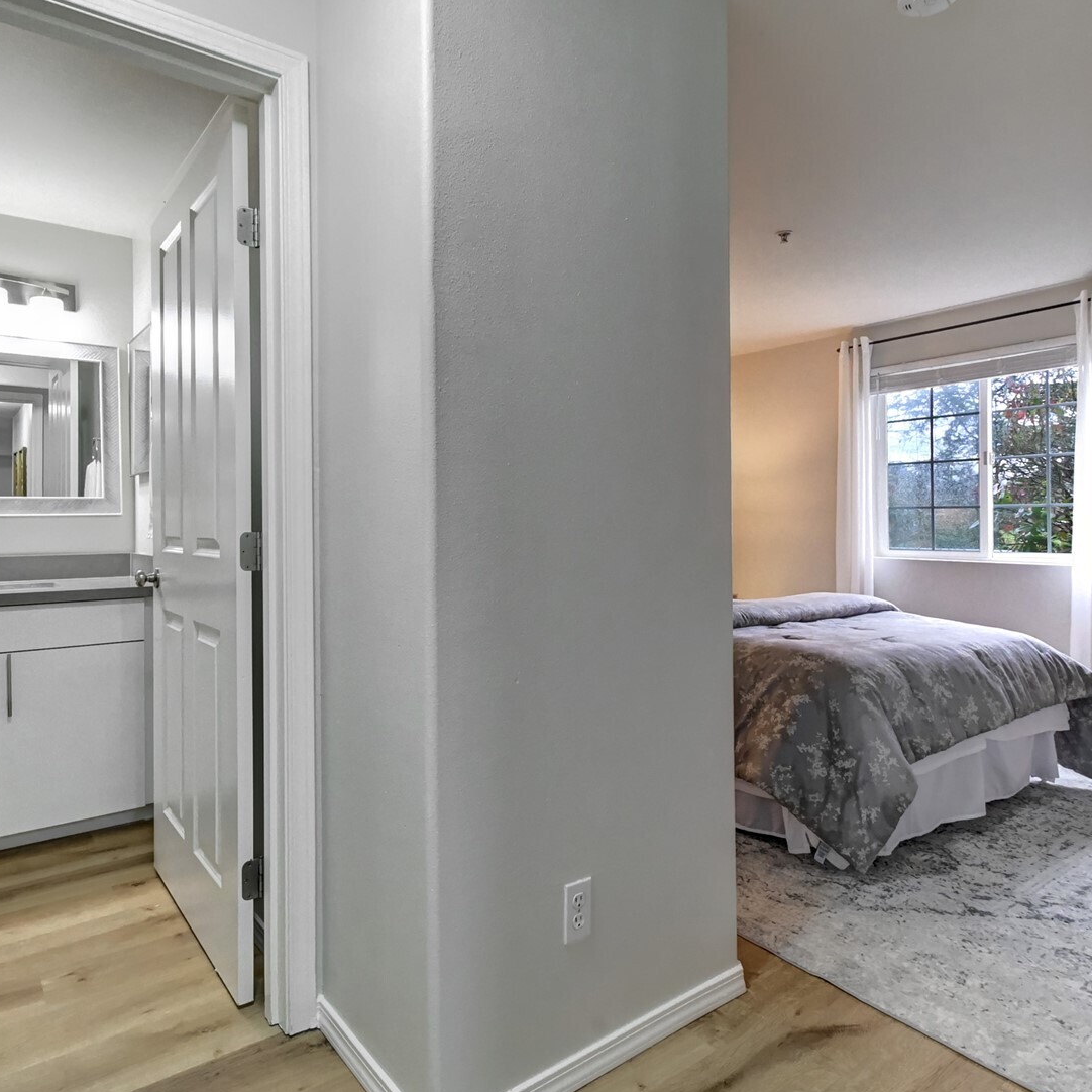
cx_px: 487
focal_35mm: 20
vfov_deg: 74.8
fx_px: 714
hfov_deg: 74.6
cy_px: 536
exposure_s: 1/5
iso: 3200
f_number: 11
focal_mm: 10
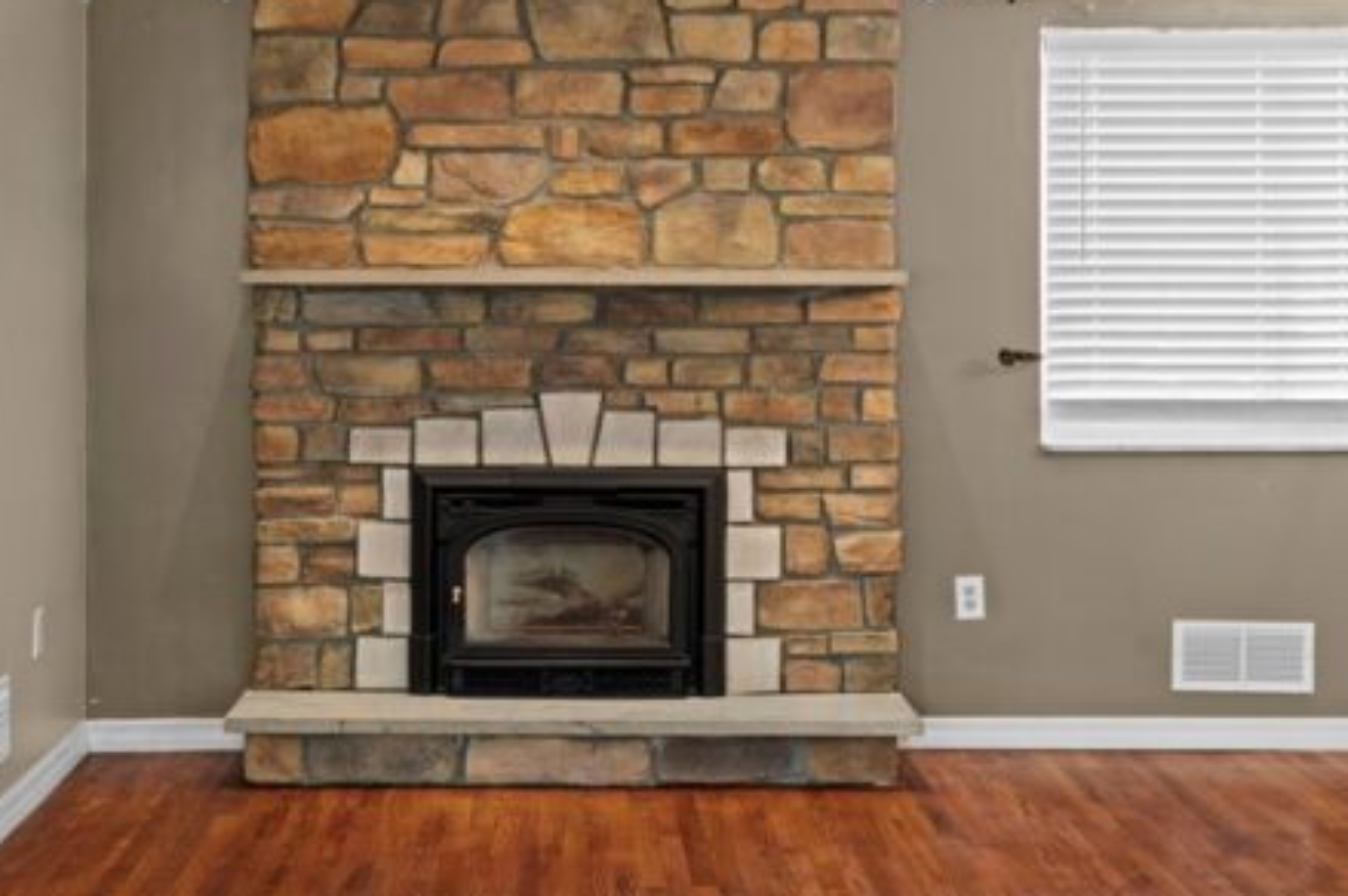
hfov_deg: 32.3
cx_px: 568
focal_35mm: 62
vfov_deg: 21.7
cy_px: 262
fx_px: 2320
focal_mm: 34
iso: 400
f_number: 10
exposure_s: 5
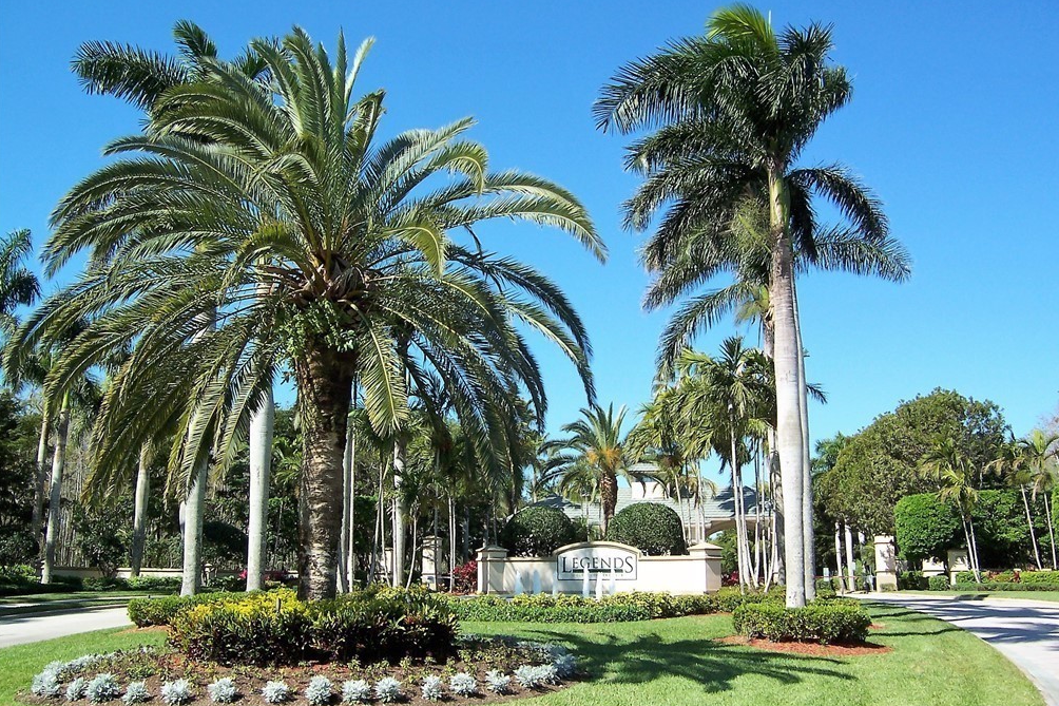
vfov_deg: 37.8
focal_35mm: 35
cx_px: 536
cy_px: 361
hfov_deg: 54.4
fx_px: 1029
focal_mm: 5.5
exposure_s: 1/500
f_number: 4
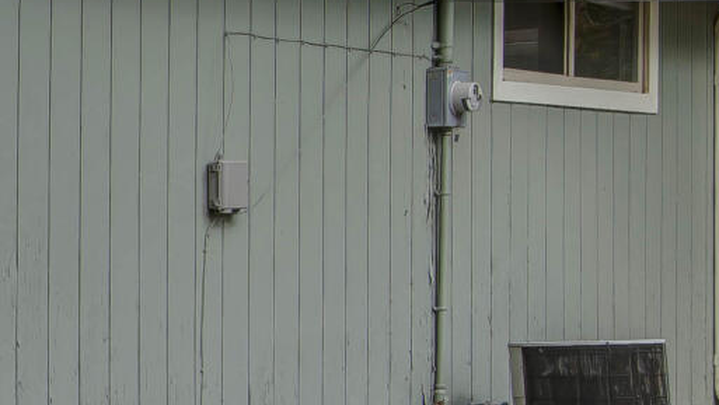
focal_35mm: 98
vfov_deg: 12.3
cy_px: 282
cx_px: -544
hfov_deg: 17.8
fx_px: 1869
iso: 100
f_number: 6.7
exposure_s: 1/125
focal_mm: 16
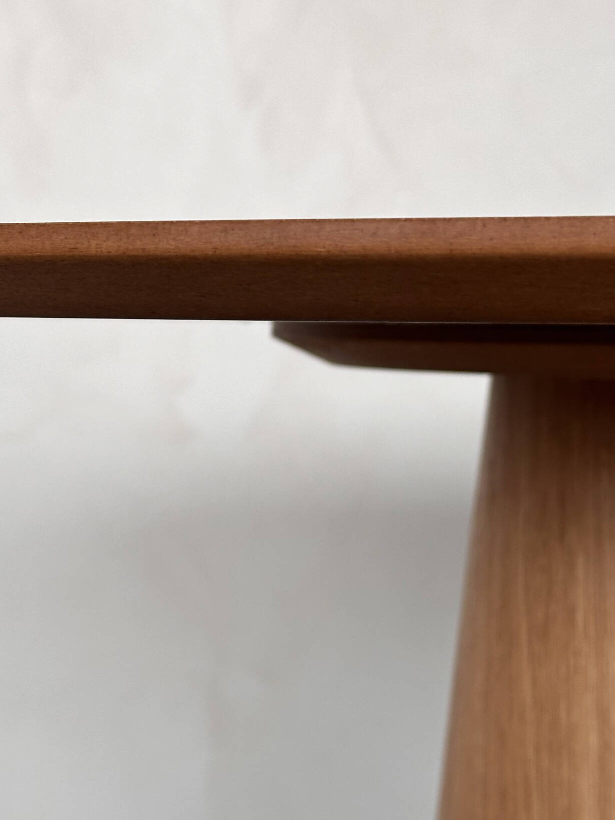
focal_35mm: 75
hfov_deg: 19.6
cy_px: 416
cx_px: 288
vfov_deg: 26.0
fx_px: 1776
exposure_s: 1/121
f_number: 1.78
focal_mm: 6.86
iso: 64
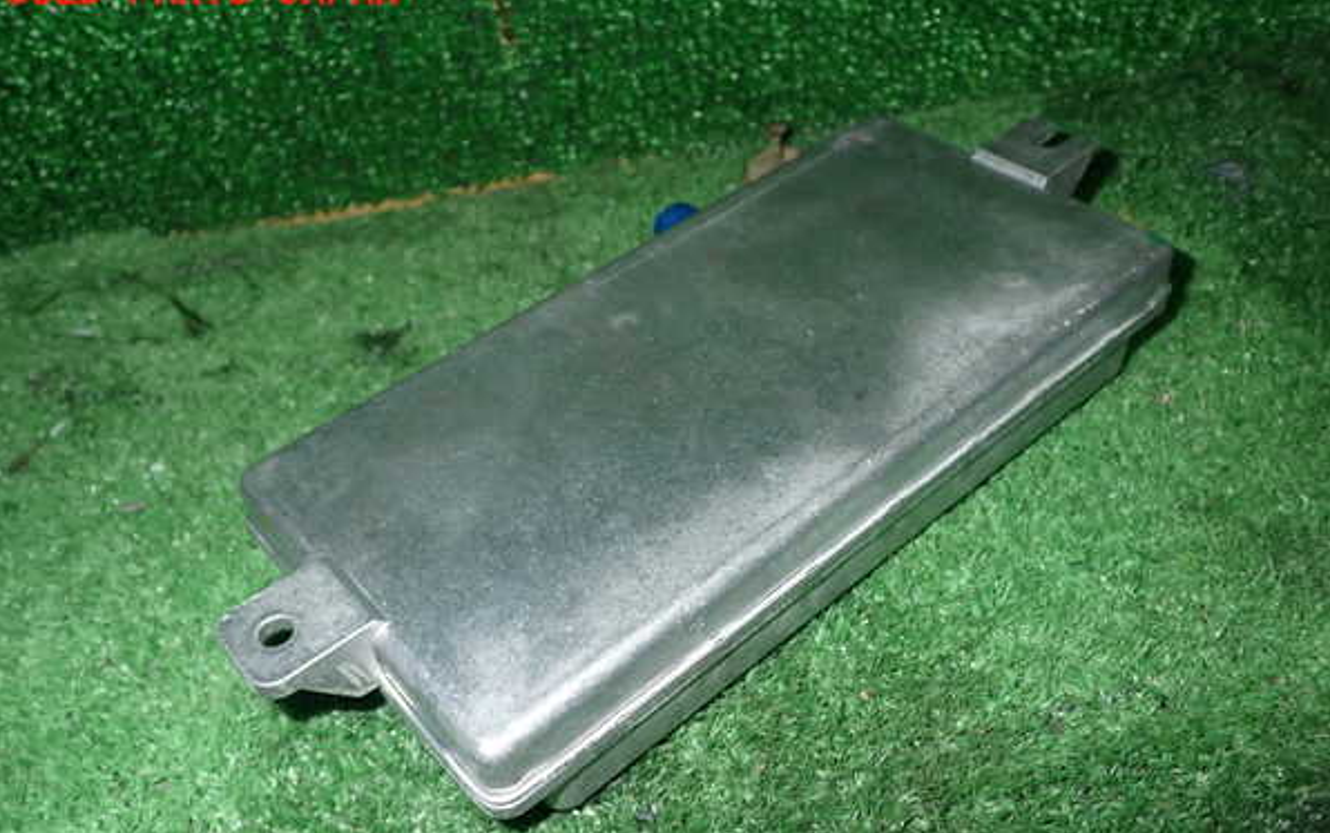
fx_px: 1160
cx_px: 663
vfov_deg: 39.4
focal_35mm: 32
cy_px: 465
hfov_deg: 59.6
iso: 250
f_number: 6.3
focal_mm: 5.4
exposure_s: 1/30
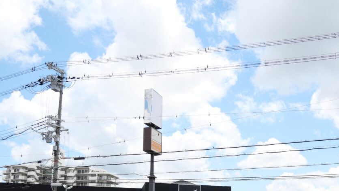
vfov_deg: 28.4
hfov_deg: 50.2
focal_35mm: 40
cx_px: 201
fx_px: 360
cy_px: 178
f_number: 4
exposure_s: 1/1000
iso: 200
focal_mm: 12
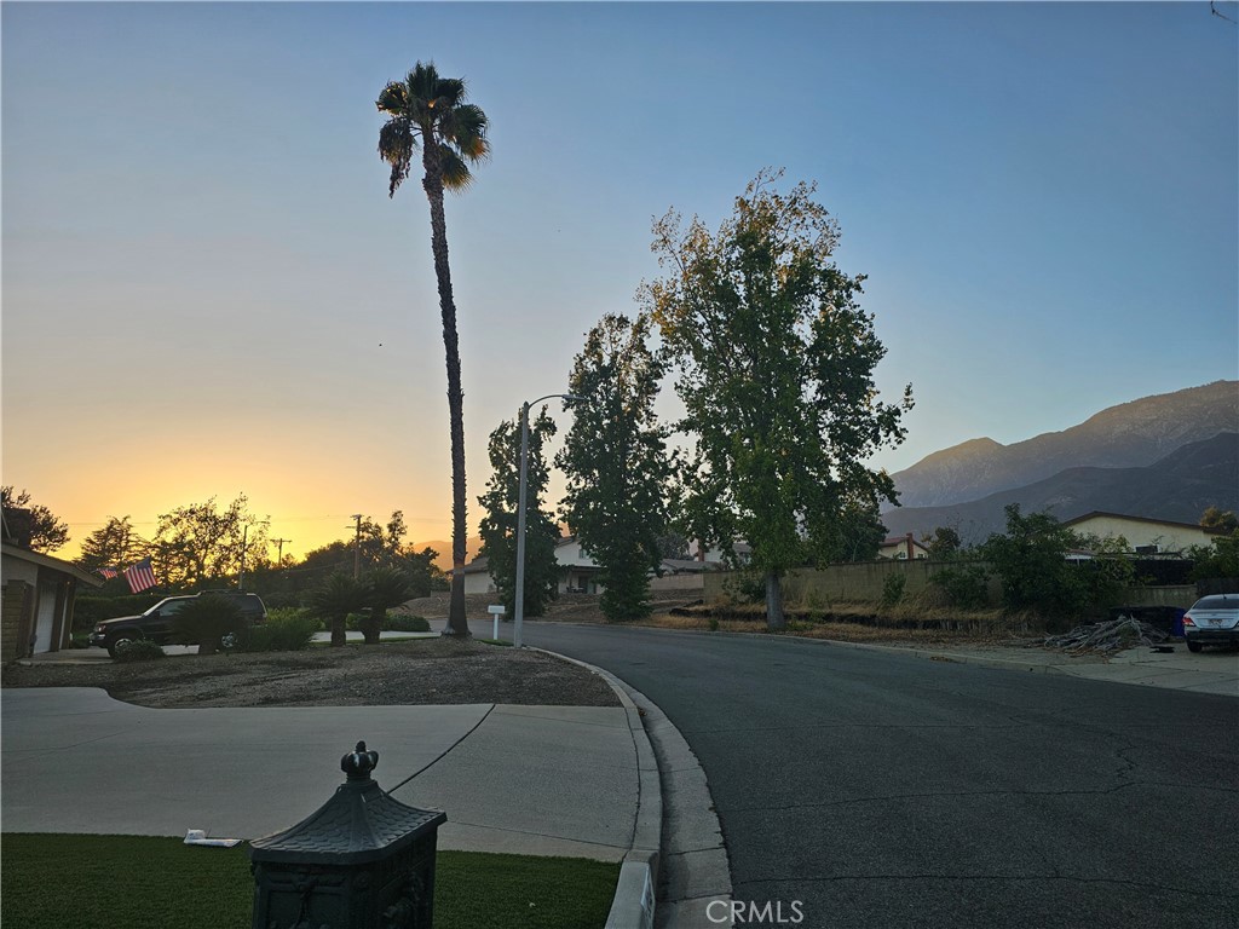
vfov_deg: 58.9
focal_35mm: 23
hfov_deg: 73.9
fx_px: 823
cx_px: 620
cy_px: 464
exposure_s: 1/283
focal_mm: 6.3
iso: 10
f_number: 1.7
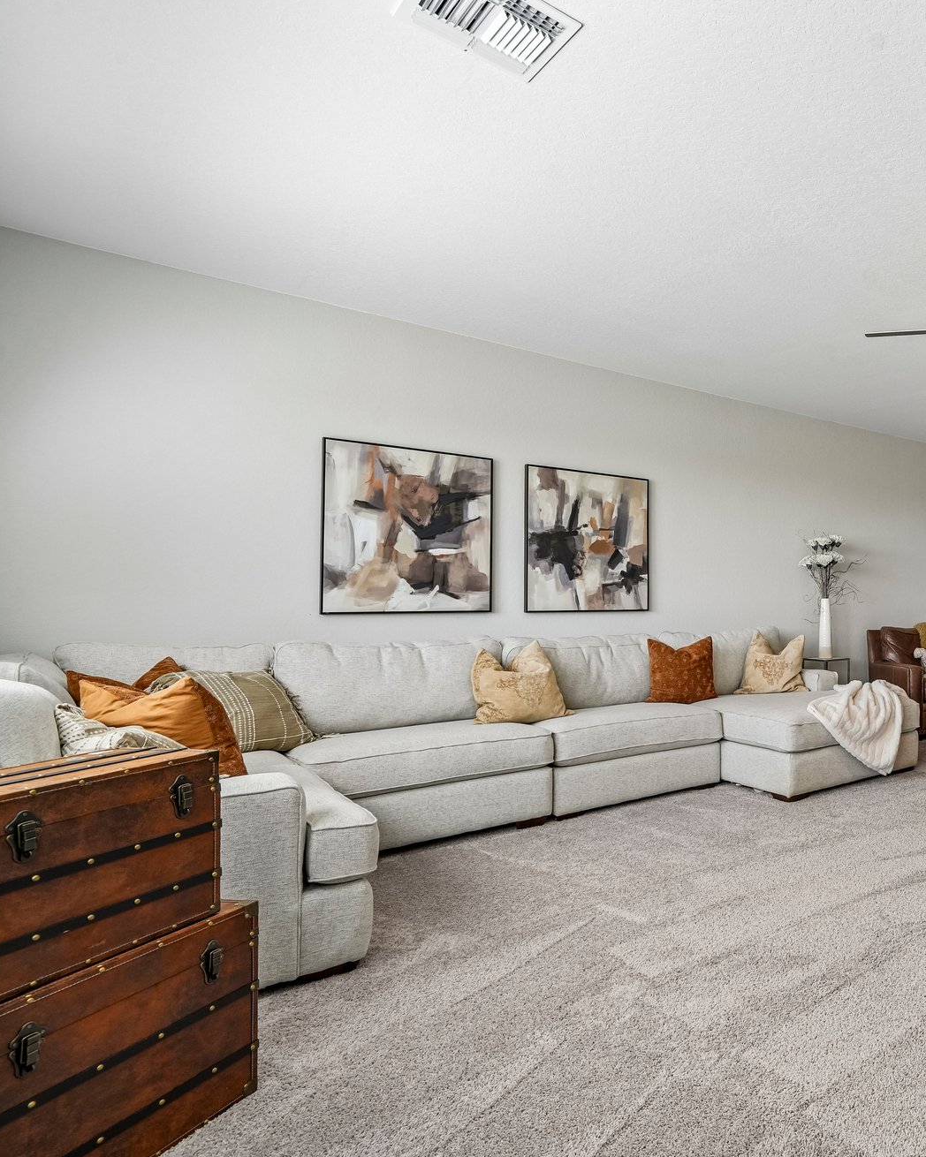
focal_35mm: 22
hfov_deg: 52.1
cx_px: 898
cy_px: 587
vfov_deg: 75.0
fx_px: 754
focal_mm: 15
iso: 500
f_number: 8
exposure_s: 1/40
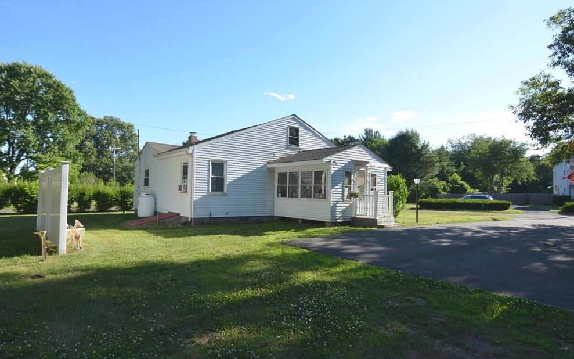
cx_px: 284
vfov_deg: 58.4
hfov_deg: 83.6
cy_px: 175
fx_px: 321
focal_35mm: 21
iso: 400
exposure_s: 1/1500
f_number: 5.6
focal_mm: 13
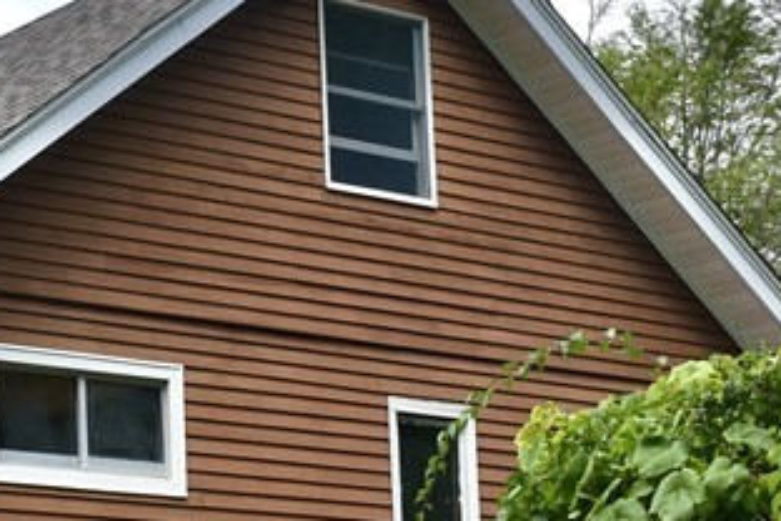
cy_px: 415
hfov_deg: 17.1
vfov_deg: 11.6
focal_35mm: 118
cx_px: 48
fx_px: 2560
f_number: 7.1
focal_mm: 24
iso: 100
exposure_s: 1/250
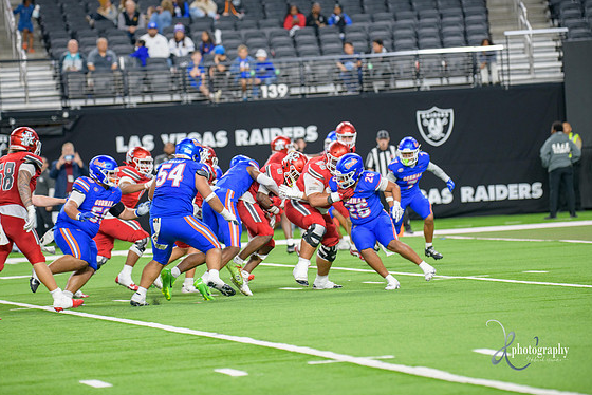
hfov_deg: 10.2
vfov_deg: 6.8
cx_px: 293
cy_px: 193
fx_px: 3323
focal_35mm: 202
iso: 1000
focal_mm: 195
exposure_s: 1/400
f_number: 2.8
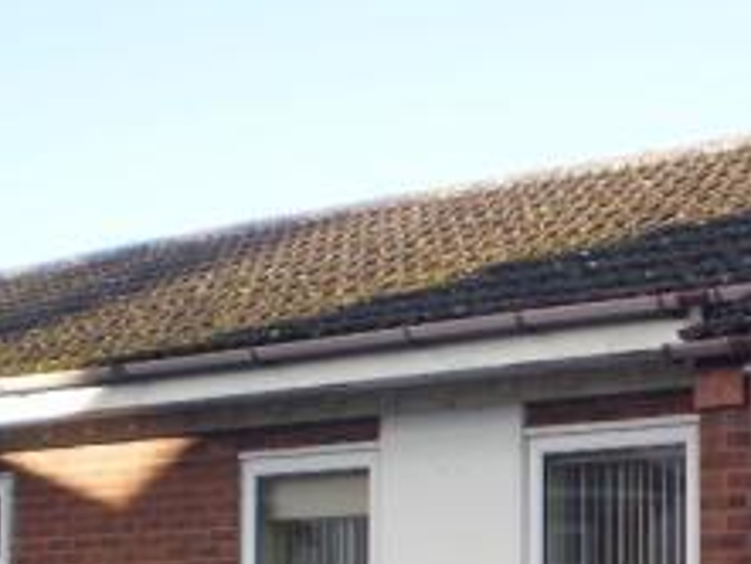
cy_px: 515
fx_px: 2062
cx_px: 712
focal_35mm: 95
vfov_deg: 15.4
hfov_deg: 20.1
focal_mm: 6.3
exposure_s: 1/200
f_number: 3.1
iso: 64
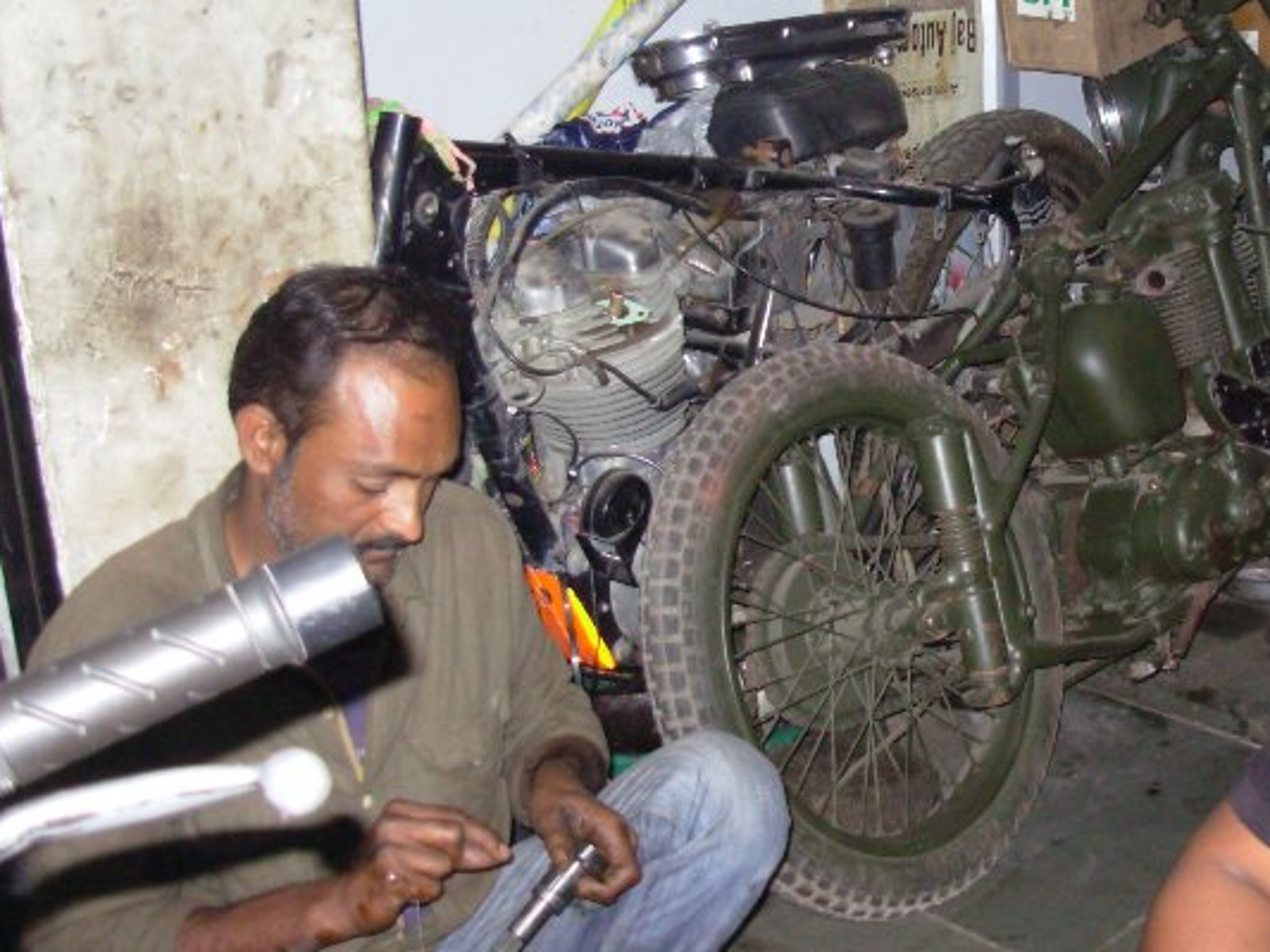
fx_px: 2092
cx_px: 905
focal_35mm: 57
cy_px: 352
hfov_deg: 33.3
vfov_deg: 25.6
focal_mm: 6.3
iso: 163
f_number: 2.9
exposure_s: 1/105
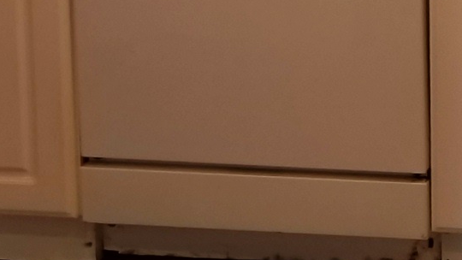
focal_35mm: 151
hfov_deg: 13.1
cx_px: 777
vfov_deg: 7.3
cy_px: -475
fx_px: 1850
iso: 80
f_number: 1.7
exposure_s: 1/60
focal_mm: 4.25
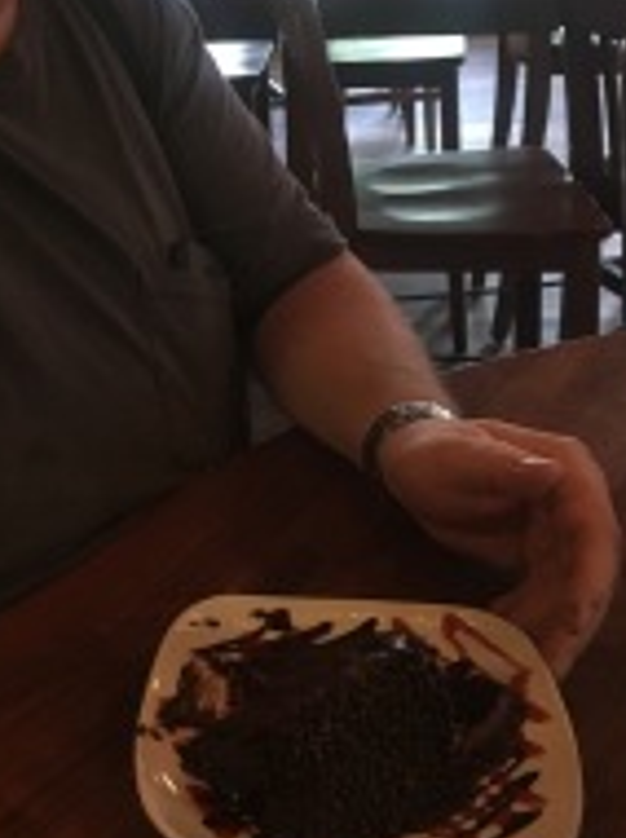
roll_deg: +3.1
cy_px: 221
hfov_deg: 25.4
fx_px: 1353
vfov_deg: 33.8
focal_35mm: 56
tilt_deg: -19.6
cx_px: 88
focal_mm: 4.15
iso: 250
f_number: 2.2
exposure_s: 1/15
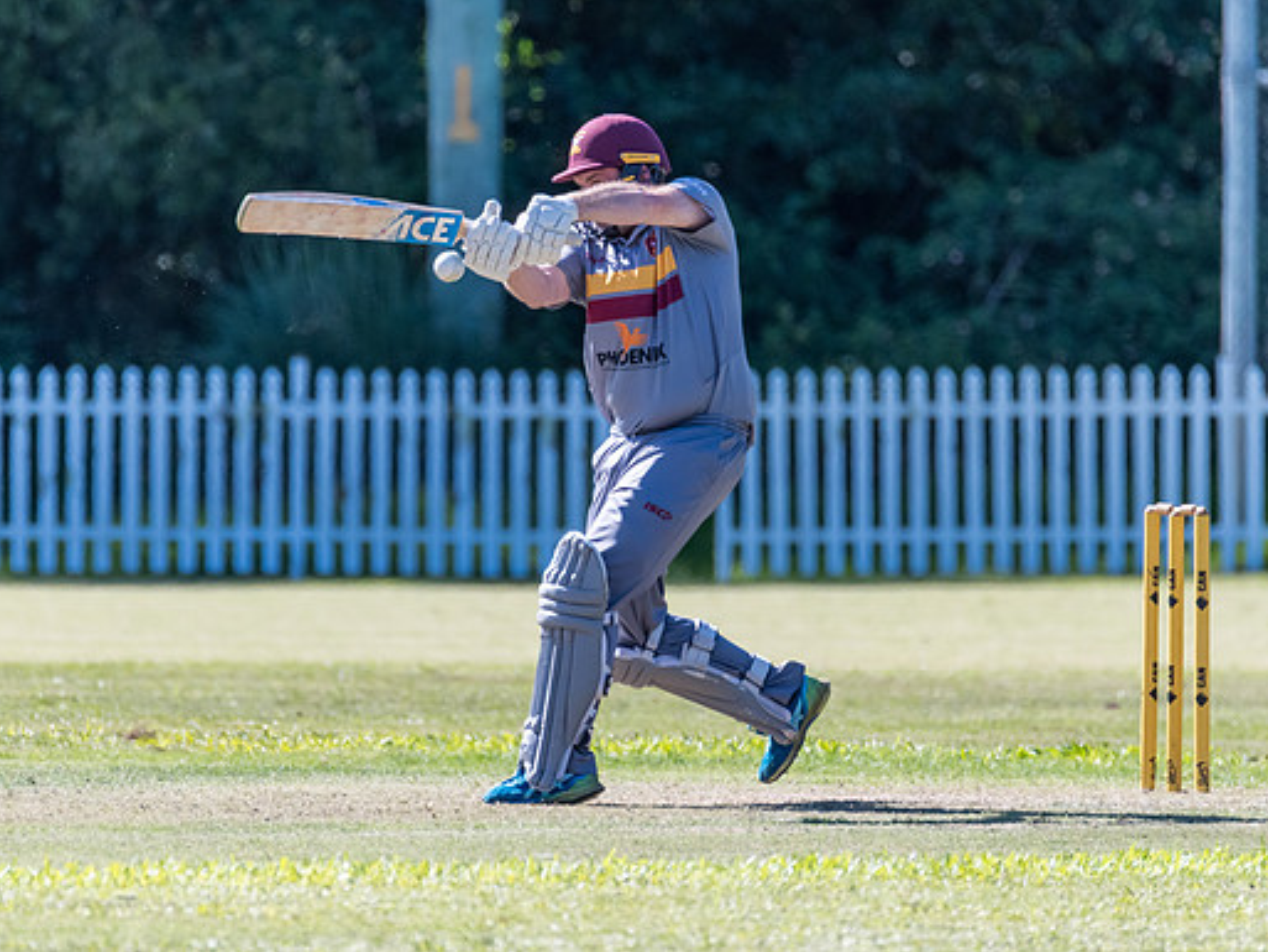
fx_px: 31180
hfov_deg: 2.3
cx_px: 625
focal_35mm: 851
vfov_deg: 1.7
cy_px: 488
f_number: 6.3
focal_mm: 600
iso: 1100
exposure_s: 1/2000
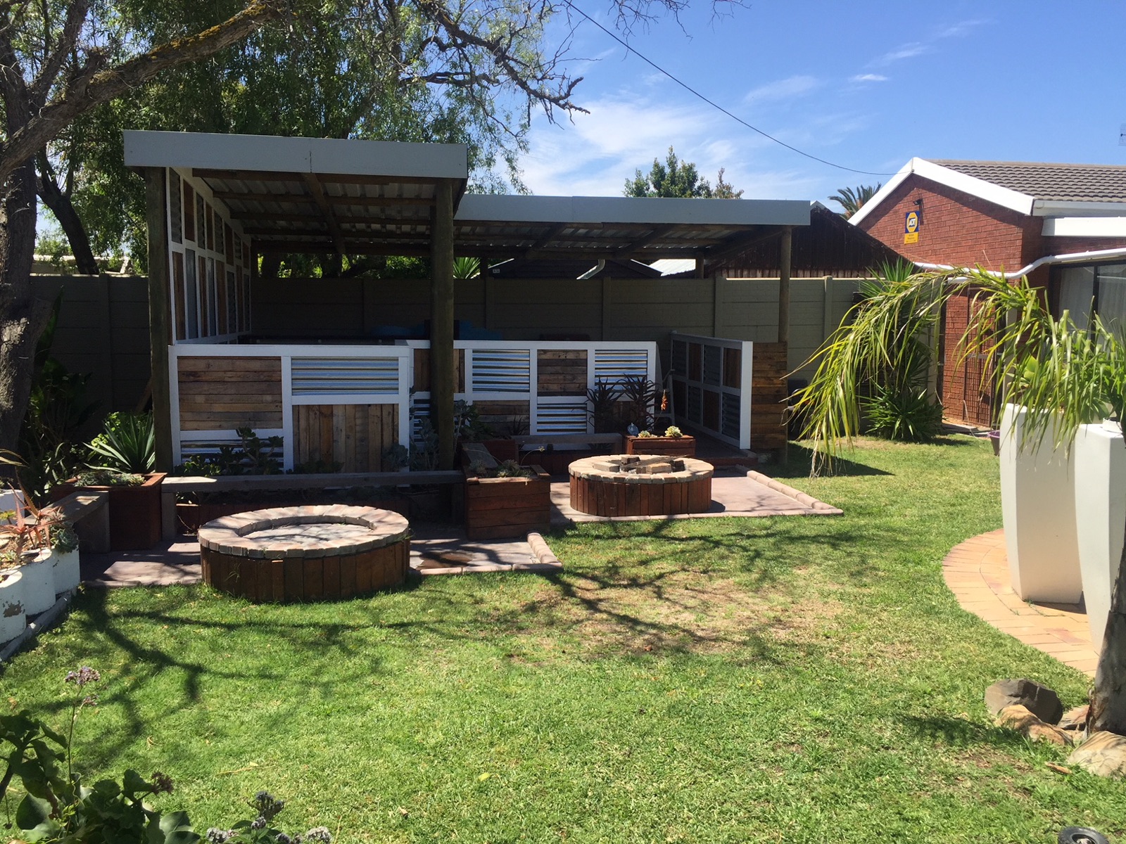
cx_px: 563
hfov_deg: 61.7
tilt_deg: -4.8
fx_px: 943
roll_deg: -1.6
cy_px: 422
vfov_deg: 48.2
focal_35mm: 29
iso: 32
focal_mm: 4.15
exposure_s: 1/1522
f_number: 2.2
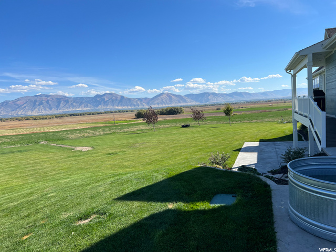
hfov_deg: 67.3
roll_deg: +3.2
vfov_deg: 53.1
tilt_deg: -4.6
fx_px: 252
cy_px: 126
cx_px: 168
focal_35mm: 26
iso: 50
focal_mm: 5.7
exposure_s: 1/4630
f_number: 1.5
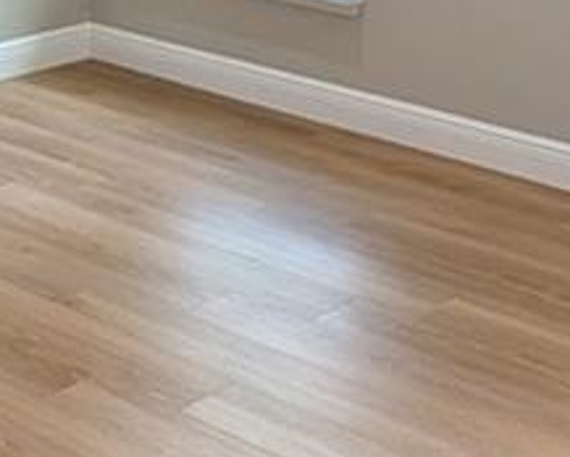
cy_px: -210
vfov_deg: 16.4
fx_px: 1452
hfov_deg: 21.9
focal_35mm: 86
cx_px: 110
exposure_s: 1/214
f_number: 1.7
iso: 53
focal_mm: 2.02
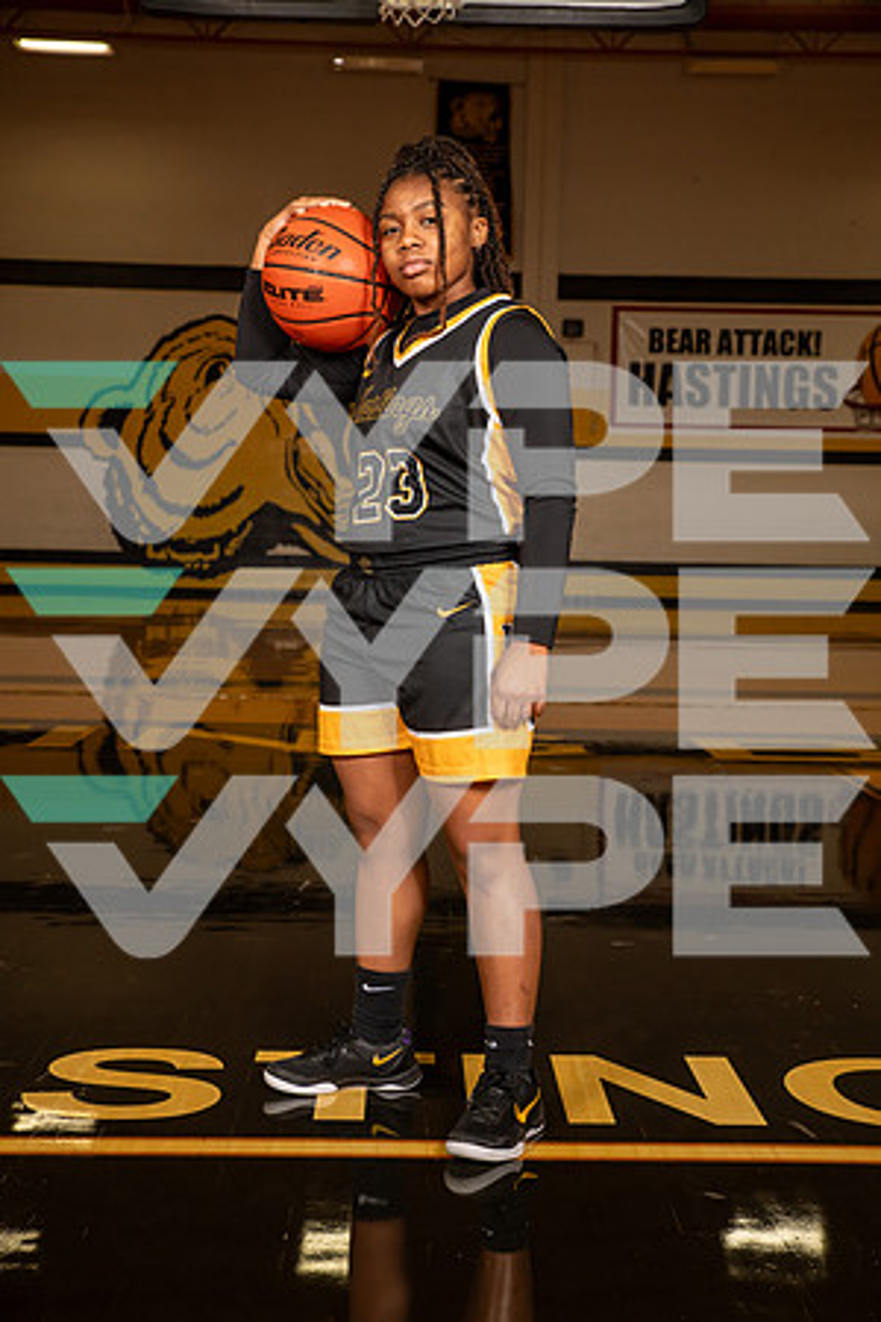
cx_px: 440
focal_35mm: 55
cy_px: 661
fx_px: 2019
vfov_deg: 36.2
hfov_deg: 24.6
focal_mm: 55
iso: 640
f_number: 7.1
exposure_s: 1/400
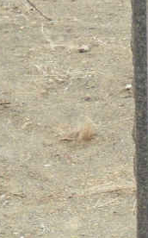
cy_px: 242
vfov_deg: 8.7
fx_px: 1552
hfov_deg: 5.2
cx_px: 415
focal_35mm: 240
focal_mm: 9.3
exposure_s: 1/180
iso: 100
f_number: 5
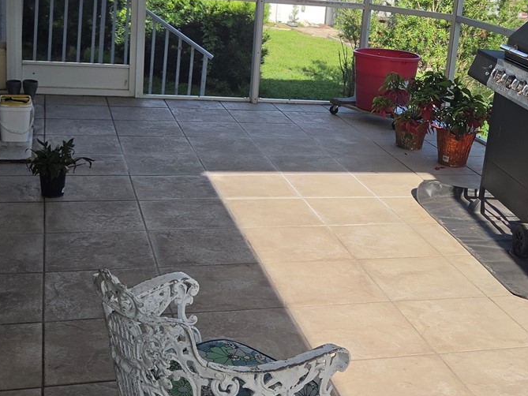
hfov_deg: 34.5
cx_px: 367
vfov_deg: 26.4
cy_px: 126
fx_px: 839
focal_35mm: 55
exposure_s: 1/3018
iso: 80
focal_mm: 5.4
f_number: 1.8
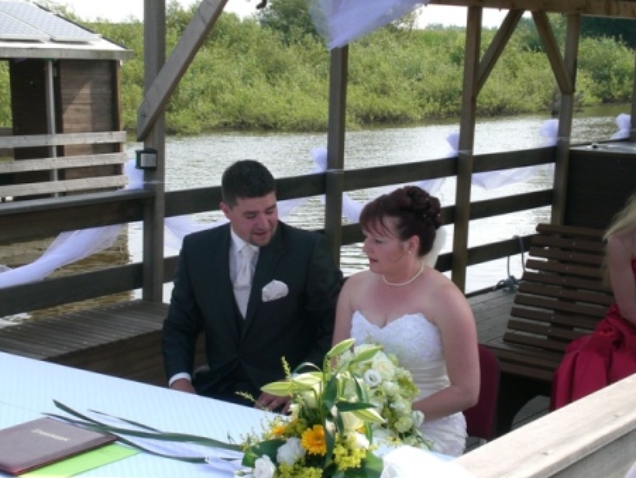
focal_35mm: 67
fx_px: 1232
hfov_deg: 28.9
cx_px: 319
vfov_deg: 22.0
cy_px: 247
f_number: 5.7
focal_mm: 10.4
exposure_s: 1/160
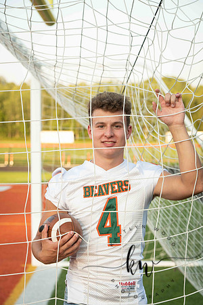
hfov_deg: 13.0
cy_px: 152
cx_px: 102
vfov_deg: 19.5
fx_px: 888
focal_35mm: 105
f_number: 7.1
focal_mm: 105
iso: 400
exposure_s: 1/200
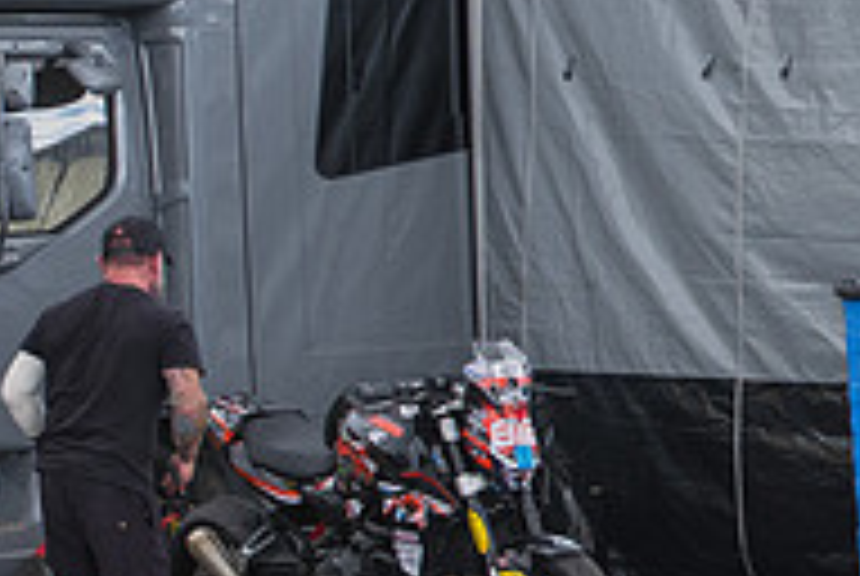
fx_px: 3421
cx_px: 1338
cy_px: 313
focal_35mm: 143
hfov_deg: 13.4
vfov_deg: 9.6
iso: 320
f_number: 4
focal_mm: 29
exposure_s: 1/1000
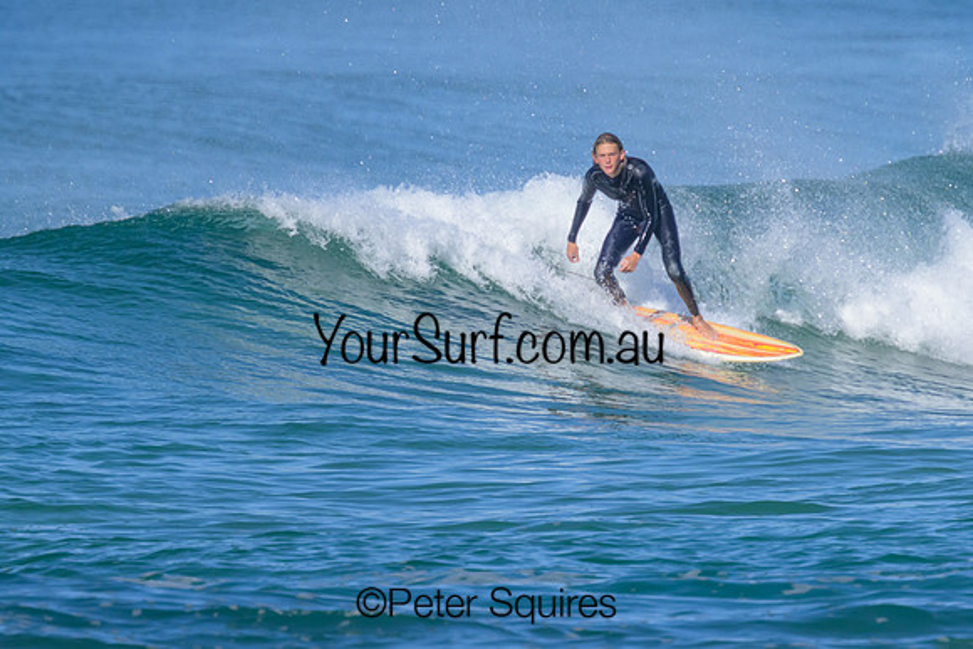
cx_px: 600
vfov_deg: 1.3
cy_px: 234
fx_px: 29084
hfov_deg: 1.9
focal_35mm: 1076
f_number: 11
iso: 1800
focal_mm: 800
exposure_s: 1/2000
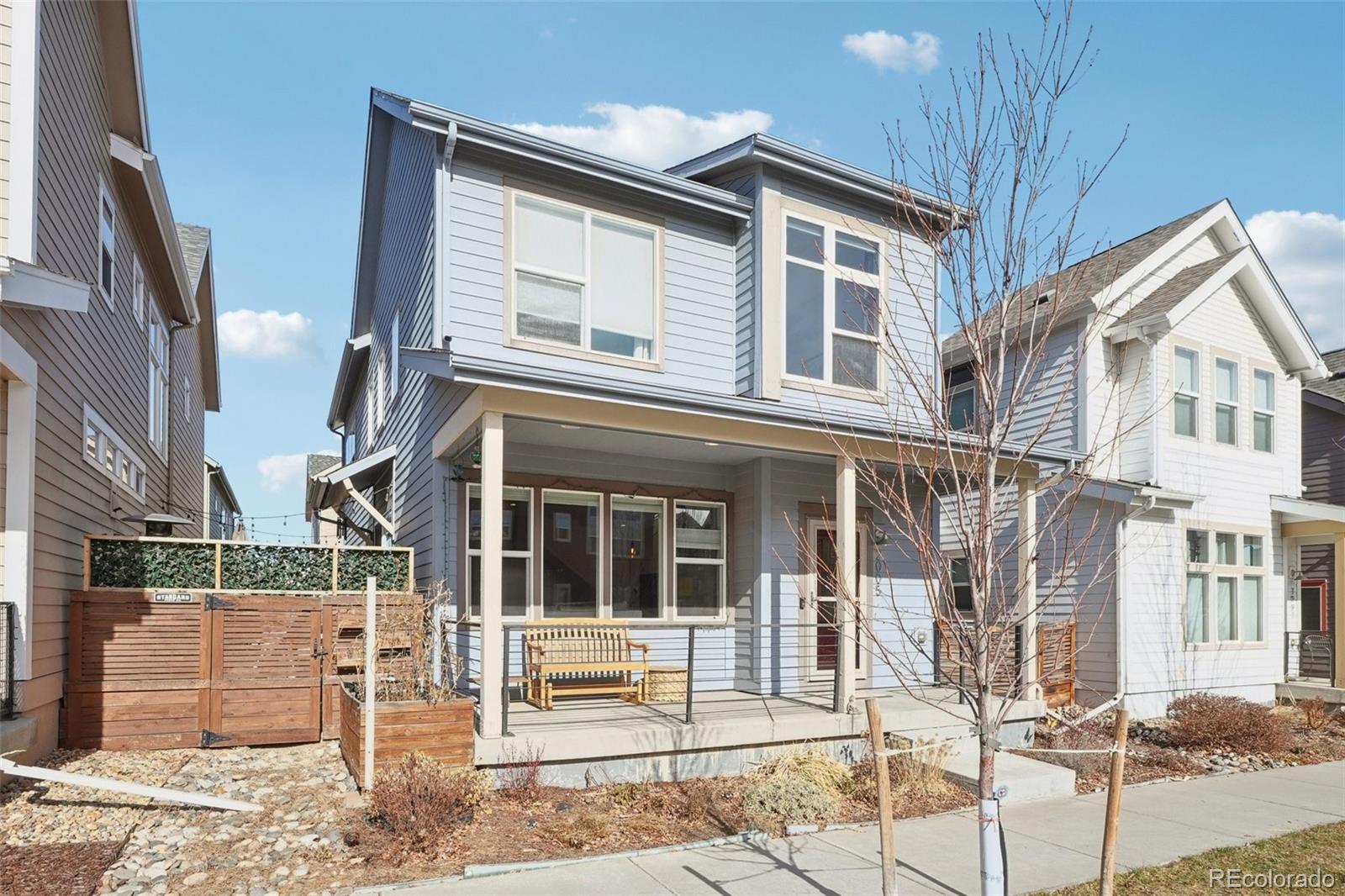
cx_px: 672
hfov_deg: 88.6
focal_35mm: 18
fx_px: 689
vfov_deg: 66.1
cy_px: 448
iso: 800
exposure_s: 1/640
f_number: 8
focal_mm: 12.3
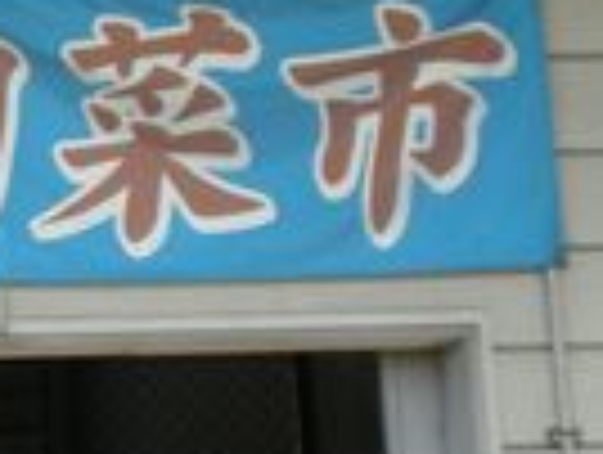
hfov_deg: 14.6
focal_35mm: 124
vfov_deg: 12.0
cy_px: 274
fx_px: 2164
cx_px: -342
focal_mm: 6.6
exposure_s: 1/500
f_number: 3.5
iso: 100
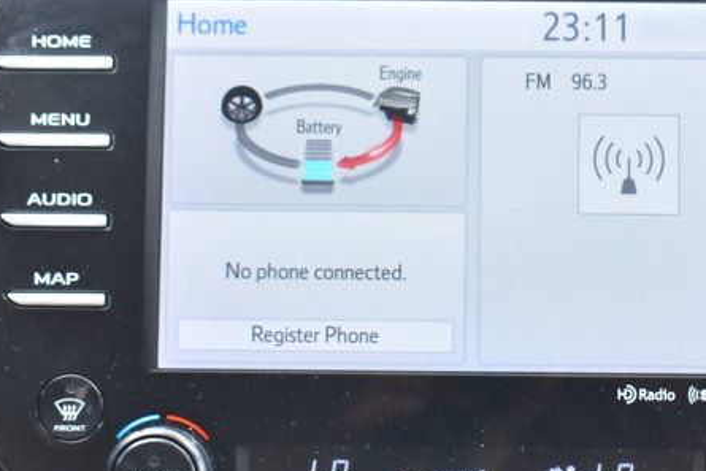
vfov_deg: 14.7
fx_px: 1827
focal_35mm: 93
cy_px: 247
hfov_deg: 21.8
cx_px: 484
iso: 720
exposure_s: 1/125
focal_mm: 27
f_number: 5.6
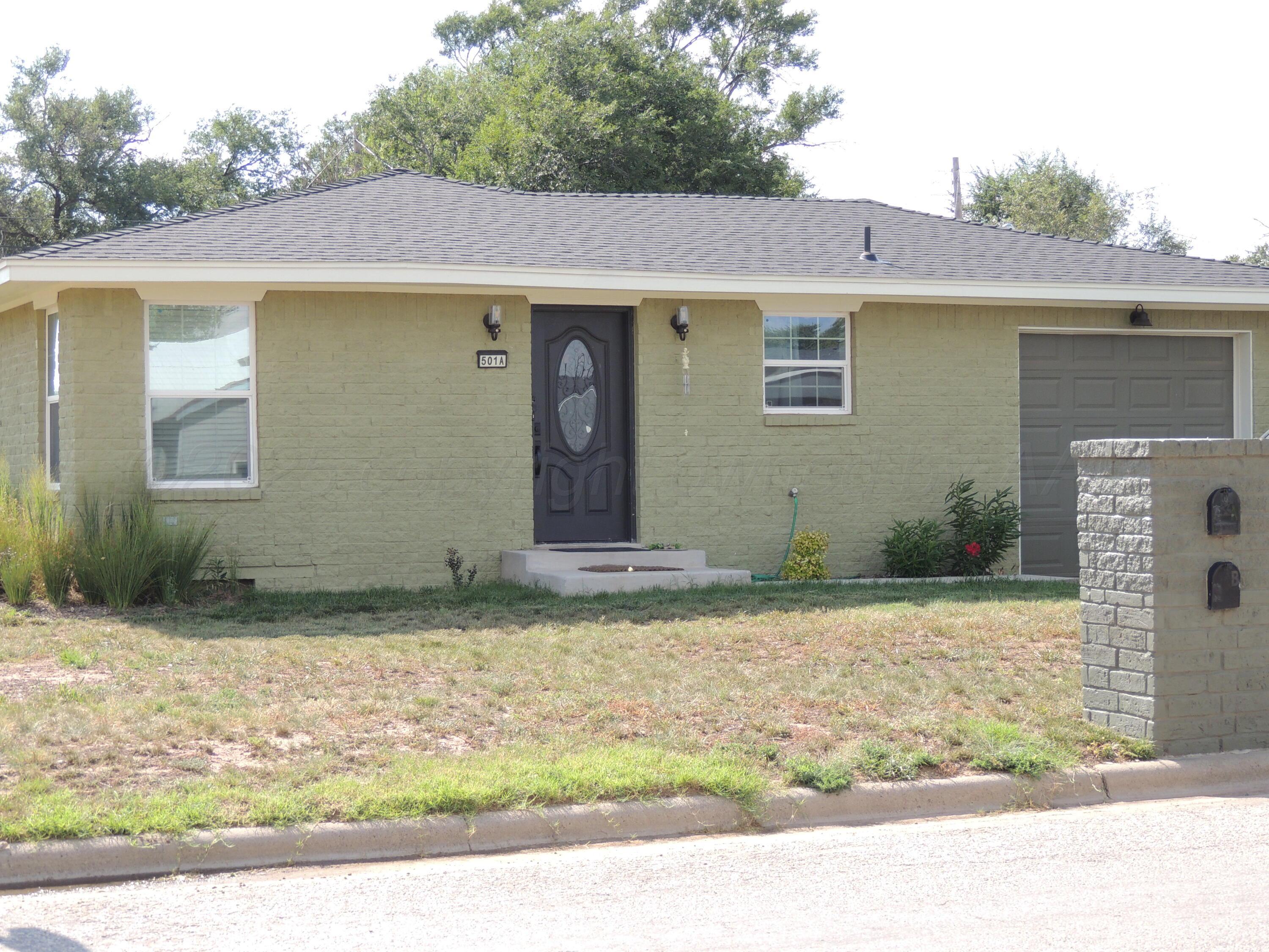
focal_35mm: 70
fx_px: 2566
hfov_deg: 27.8
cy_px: 476
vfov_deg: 21.0
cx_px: 634
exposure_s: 1/250
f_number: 3.9
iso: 100
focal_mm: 12.4
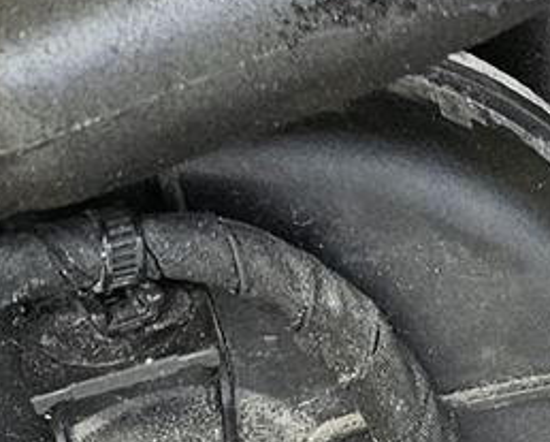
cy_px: 756
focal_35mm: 178
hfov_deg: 9.0
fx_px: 2901
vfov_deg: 8.4
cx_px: -1040
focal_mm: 5.4
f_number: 1.8
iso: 160
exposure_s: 1/100
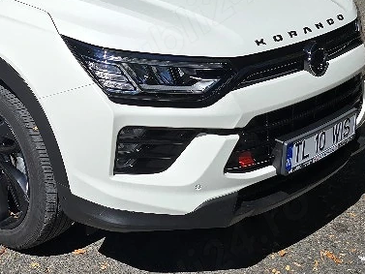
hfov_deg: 29.9
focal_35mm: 61
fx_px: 643
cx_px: 18
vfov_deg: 23.4
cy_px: 24
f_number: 1.7
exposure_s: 1/1250
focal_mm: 6.3
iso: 12
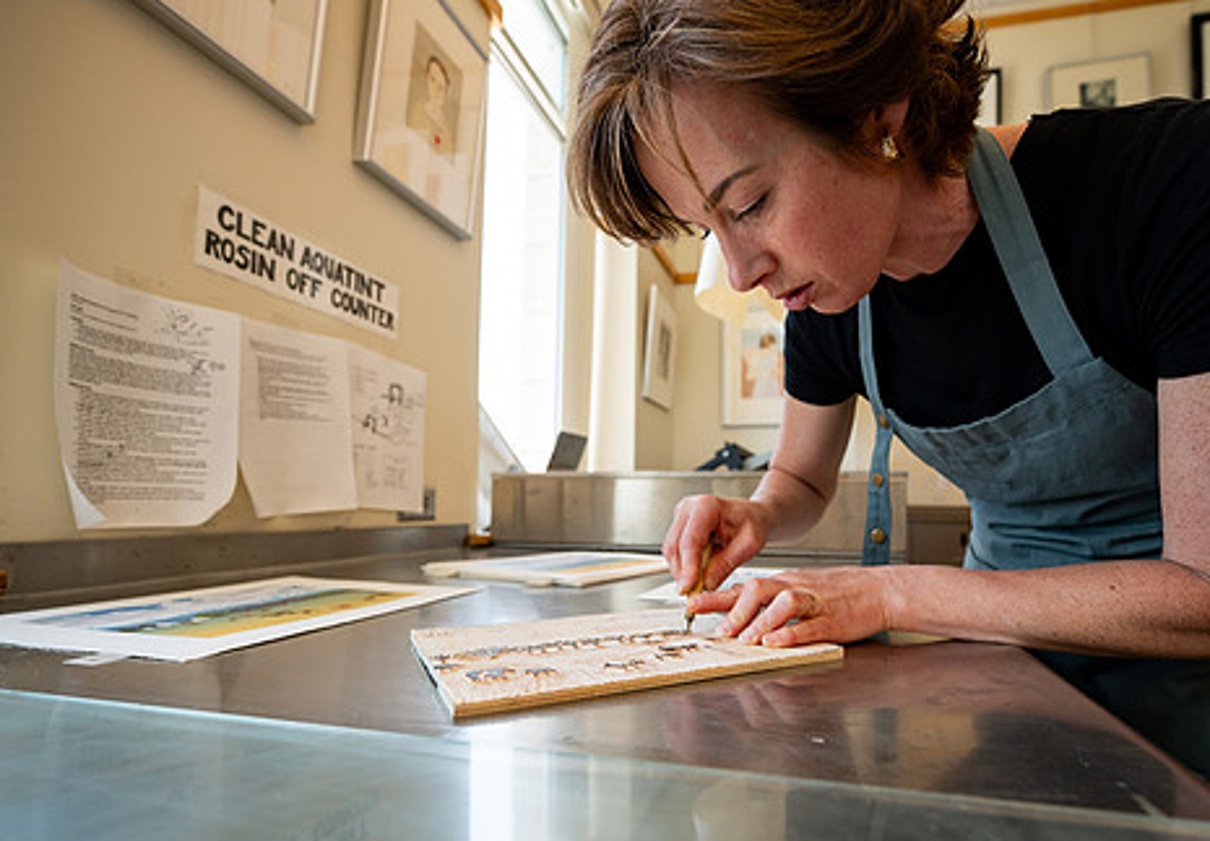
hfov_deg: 88.7
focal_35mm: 18
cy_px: 480
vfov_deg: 68.5
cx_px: 689
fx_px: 613
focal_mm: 14
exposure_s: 1/250
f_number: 4
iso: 500
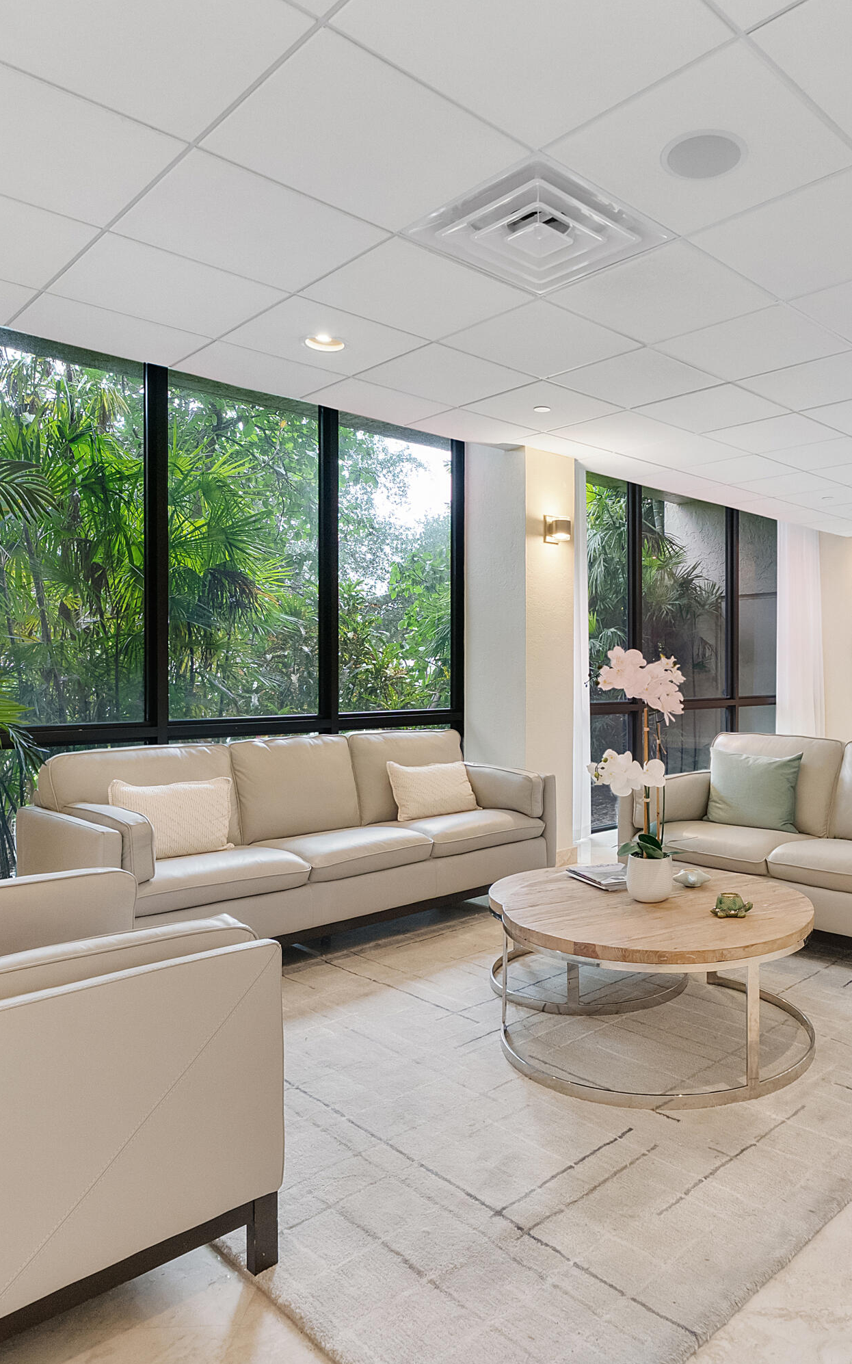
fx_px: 855
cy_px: 683
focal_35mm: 23
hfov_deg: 51.7
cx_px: 585
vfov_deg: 77.2
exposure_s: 1/13
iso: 640
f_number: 7.1
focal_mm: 10
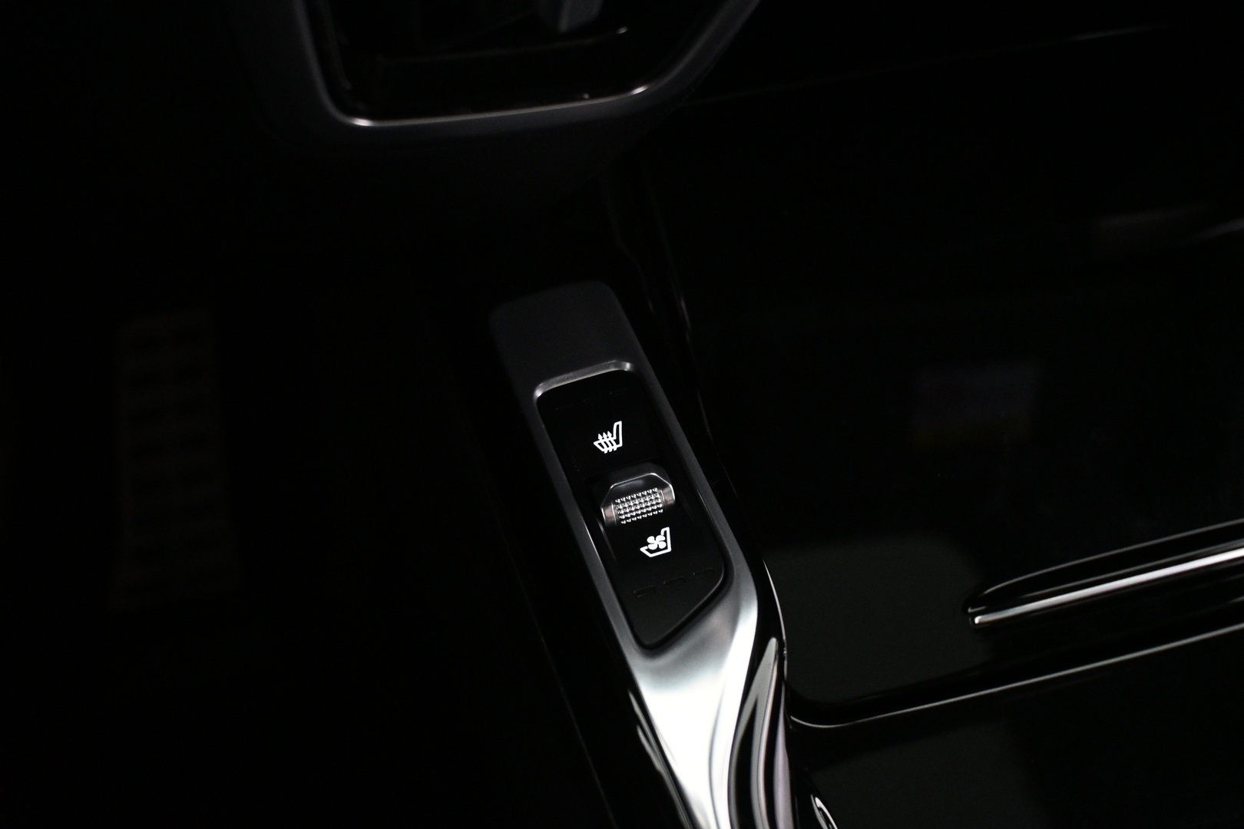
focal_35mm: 44
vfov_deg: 30.8
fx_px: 1503
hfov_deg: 45.0
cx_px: 622
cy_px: 414
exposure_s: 1/25
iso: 4000
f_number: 4.8
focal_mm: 29
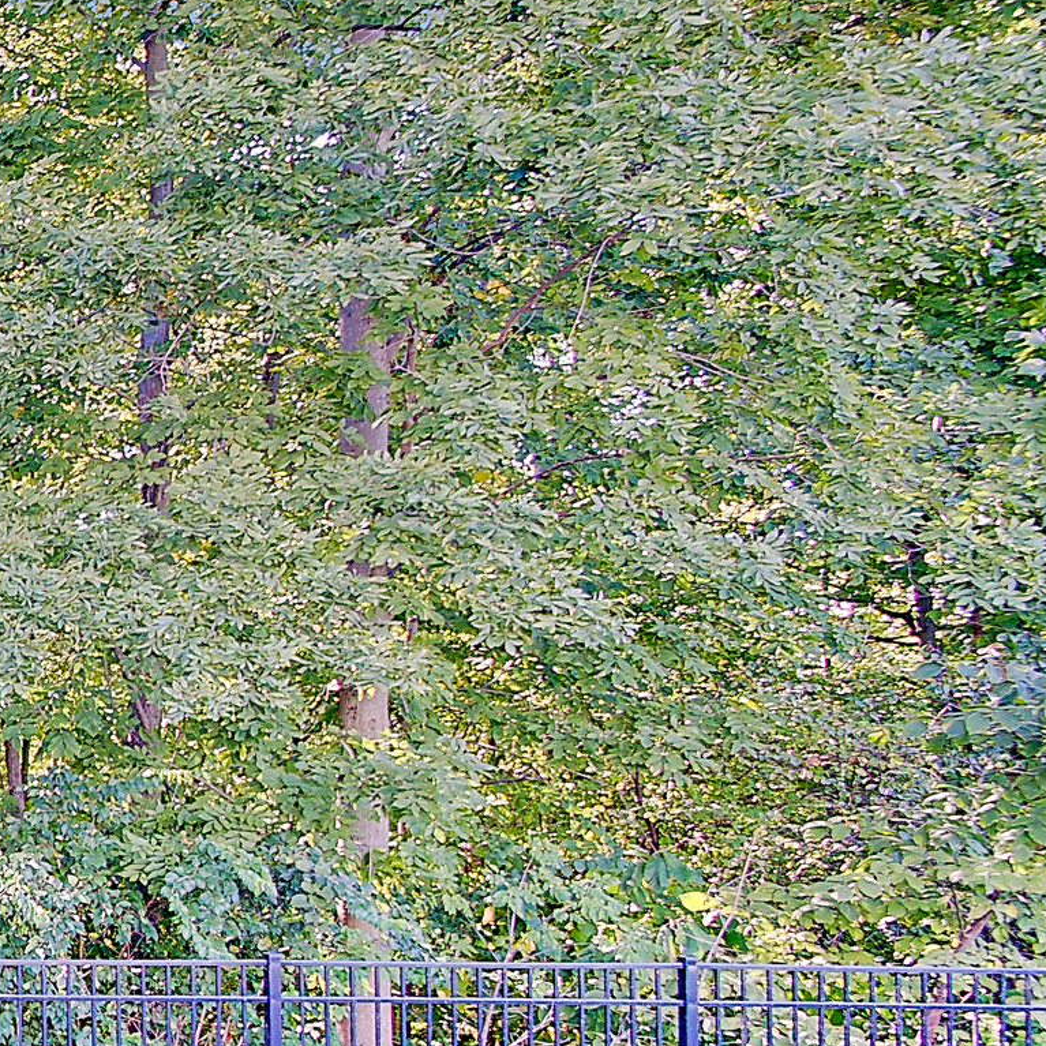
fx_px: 1744
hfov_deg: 20.3
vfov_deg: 32.8
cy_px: 775
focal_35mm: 51
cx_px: -951
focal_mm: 10
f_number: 9
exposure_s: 1/13
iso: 100
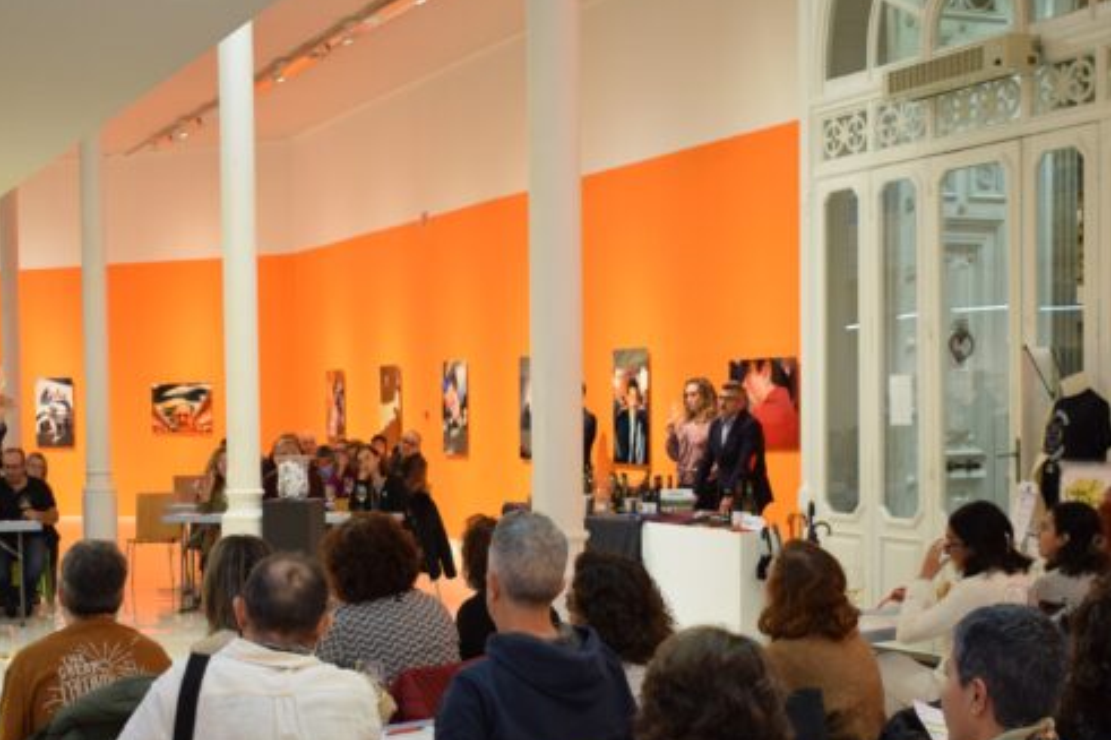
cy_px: 552
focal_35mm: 61
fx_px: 1882
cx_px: 425
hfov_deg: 32.8
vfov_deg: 22.1
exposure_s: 1/60
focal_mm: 26
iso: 1250
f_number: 4
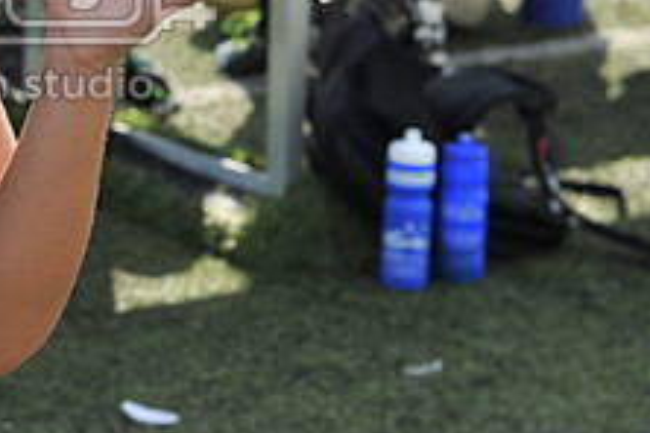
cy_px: -23
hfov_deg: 11.0
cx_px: -161
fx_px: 3304
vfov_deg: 7.5
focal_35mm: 183
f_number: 8
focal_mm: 70
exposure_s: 1/200
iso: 200
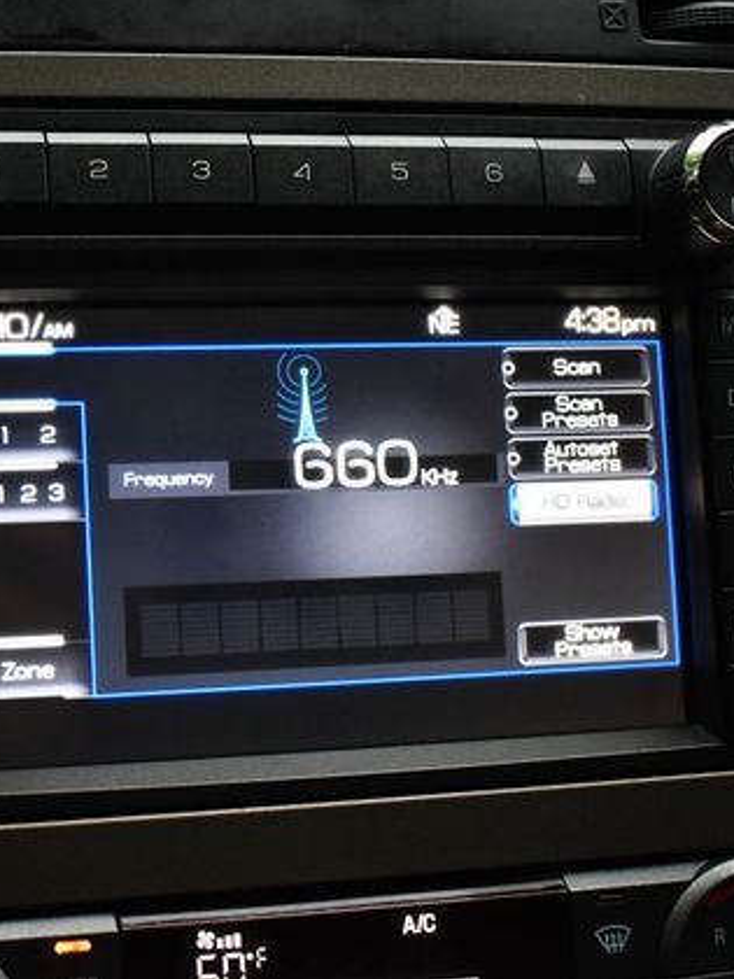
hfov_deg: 23.1
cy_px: 485
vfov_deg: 30.7
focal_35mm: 63
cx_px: 224
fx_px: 1781
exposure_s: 1/125
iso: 2000
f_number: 4.2
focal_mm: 29
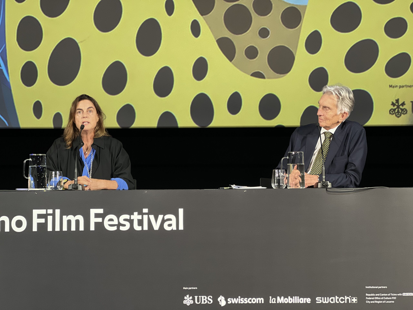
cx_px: 206
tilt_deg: +1.1
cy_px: 155
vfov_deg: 19.1
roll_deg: +0.3
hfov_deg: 25.3
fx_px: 919
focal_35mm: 77
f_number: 2.8
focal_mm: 9
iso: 160
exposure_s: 1/31
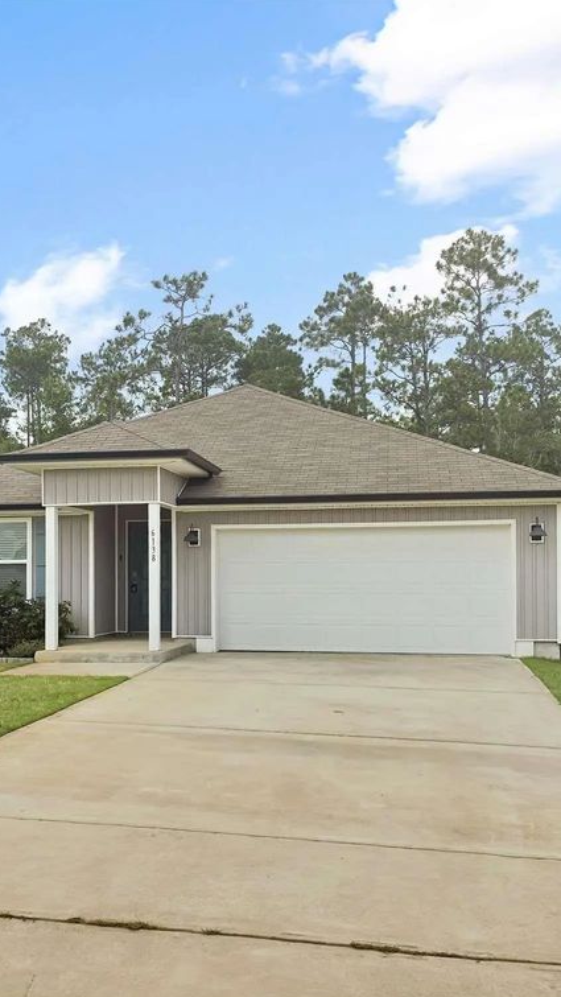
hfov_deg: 34.5
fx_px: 899
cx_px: 223
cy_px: 504
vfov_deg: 58.0
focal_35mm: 34
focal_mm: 6.5
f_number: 1.4
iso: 64
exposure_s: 1/6147
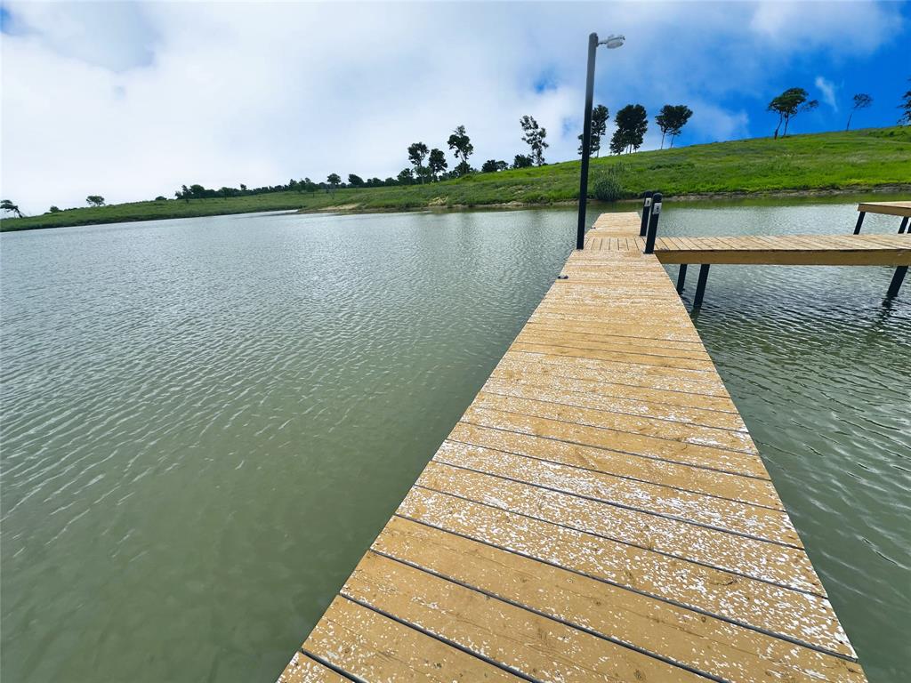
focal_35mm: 14
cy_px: 342
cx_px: 456
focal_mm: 2.22
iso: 50
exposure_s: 1/1855
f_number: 2.2
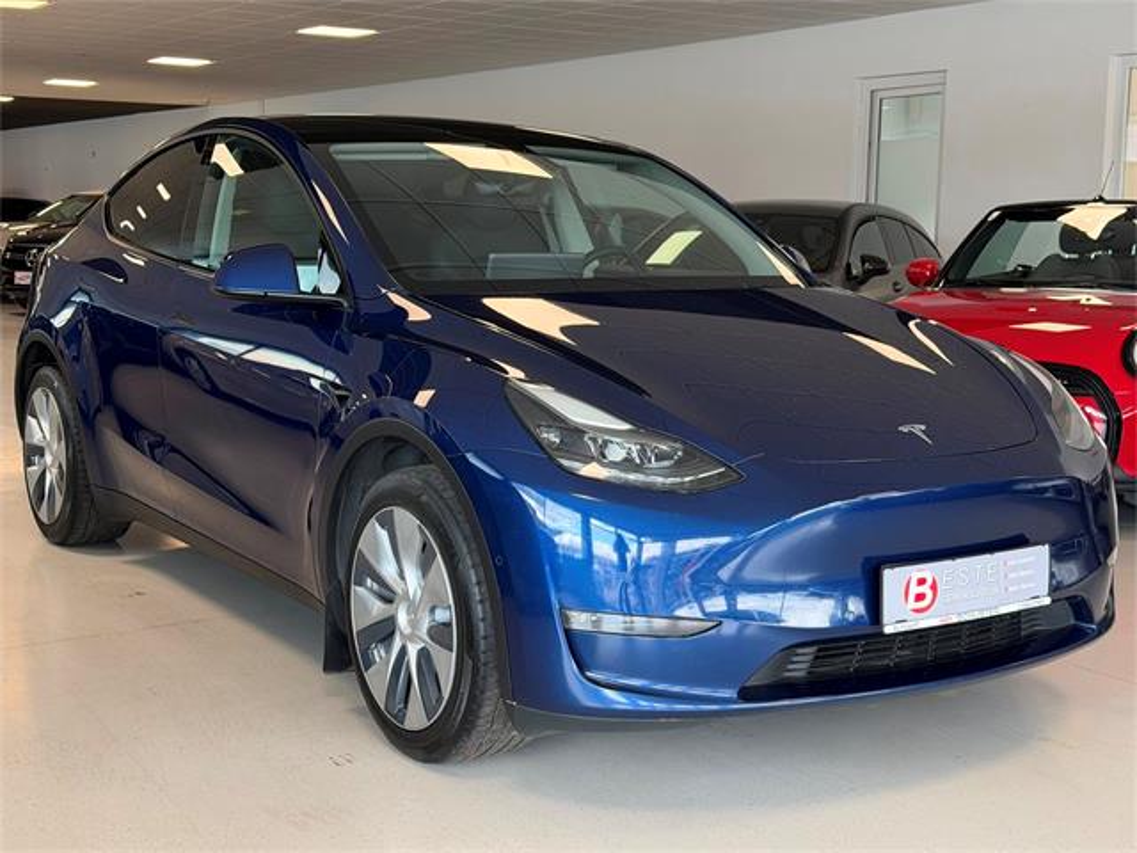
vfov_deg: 30.3
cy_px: 426
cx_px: 568
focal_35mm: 48
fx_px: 1577
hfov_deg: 39.7
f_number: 1.78
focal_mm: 6.76
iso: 100
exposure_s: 1/79
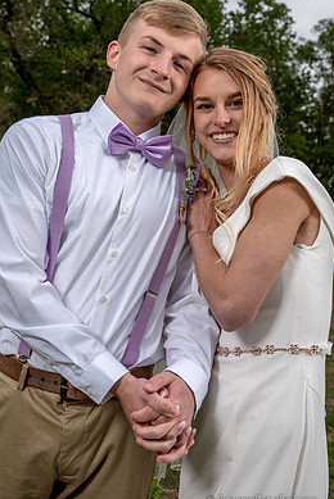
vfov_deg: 38.1
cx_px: 171
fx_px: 722
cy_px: 219
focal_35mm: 52
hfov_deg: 26.0
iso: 100
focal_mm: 45
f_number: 6.3
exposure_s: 1/160
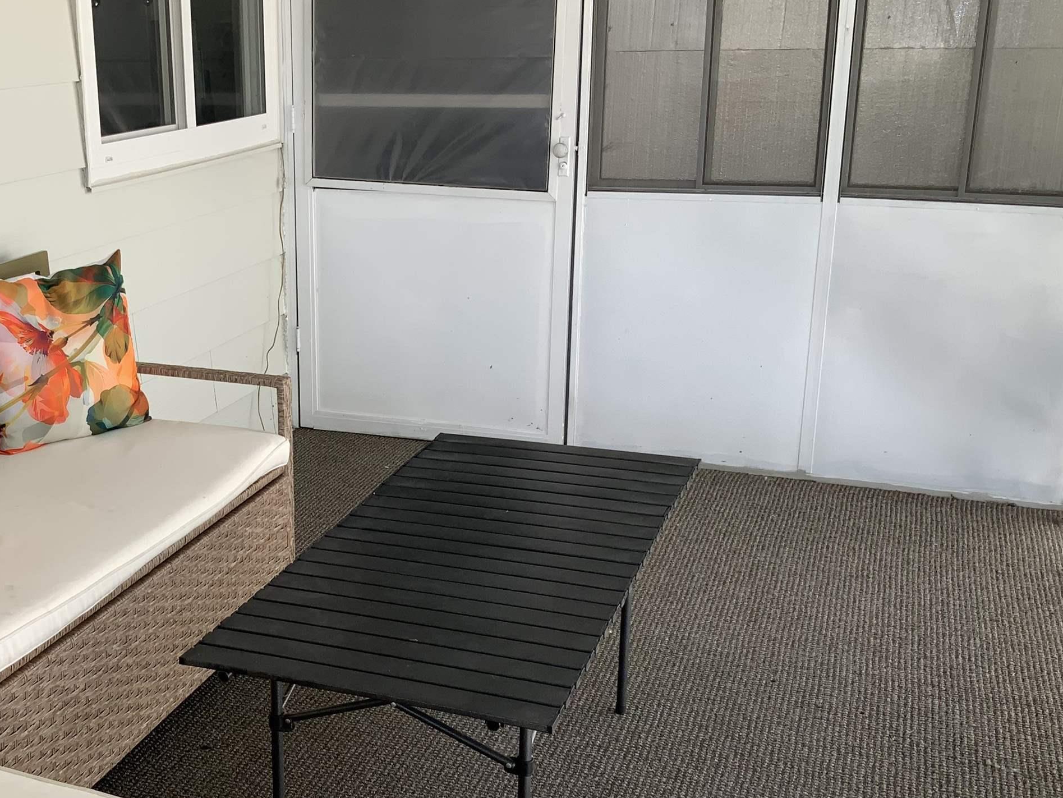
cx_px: 301
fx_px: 1444
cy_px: 482
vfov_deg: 30.8
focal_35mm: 47
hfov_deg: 39.6
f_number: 1.8
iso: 16
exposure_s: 1/183
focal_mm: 3
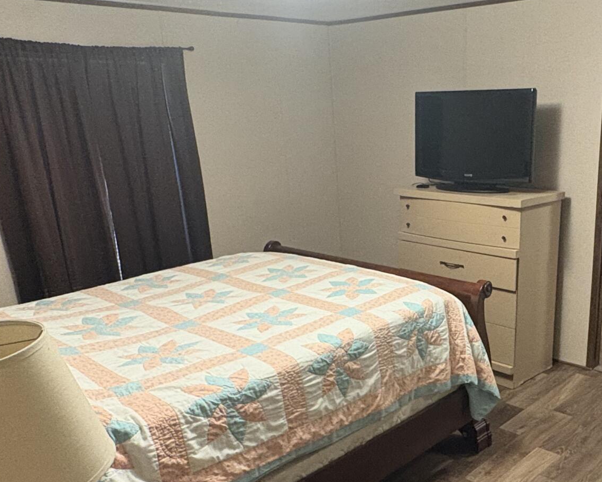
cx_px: 430
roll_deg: +2.3
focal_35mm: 36
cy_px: 305
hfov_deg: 48.8
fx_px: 641
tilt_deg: -16.8
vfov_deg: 40.8
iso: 640
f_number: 2.2
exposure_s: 1/60
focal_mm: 2.22
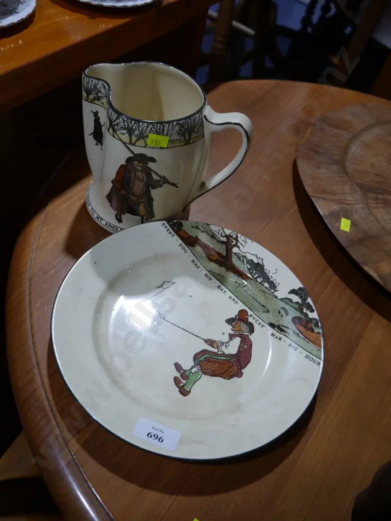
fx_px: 482
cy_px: 260
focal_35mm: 32
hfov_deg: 44.2
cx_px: 196
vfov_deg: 56.8
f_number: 3.6
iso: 200
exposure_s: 1/125
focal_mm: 16
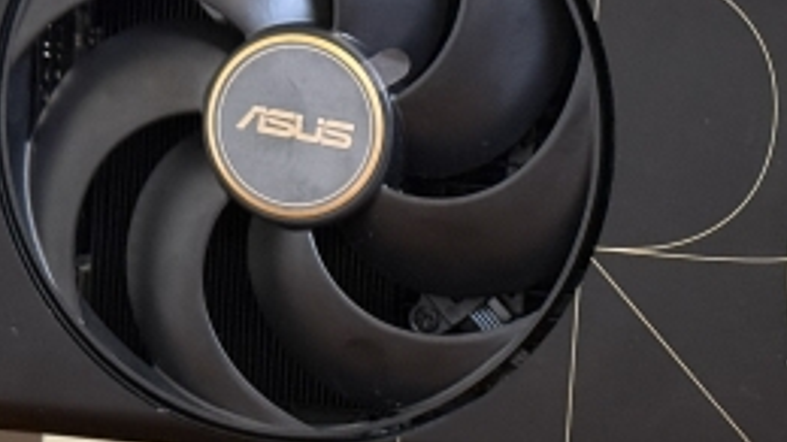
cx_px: 854
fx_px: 2816
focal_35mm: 135
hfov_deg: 15.5
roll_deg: +0.8
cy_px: 283
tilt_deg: -4.7
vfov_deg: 9.0
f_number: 1.78
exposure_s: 1/40
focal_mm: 6.76
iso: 500
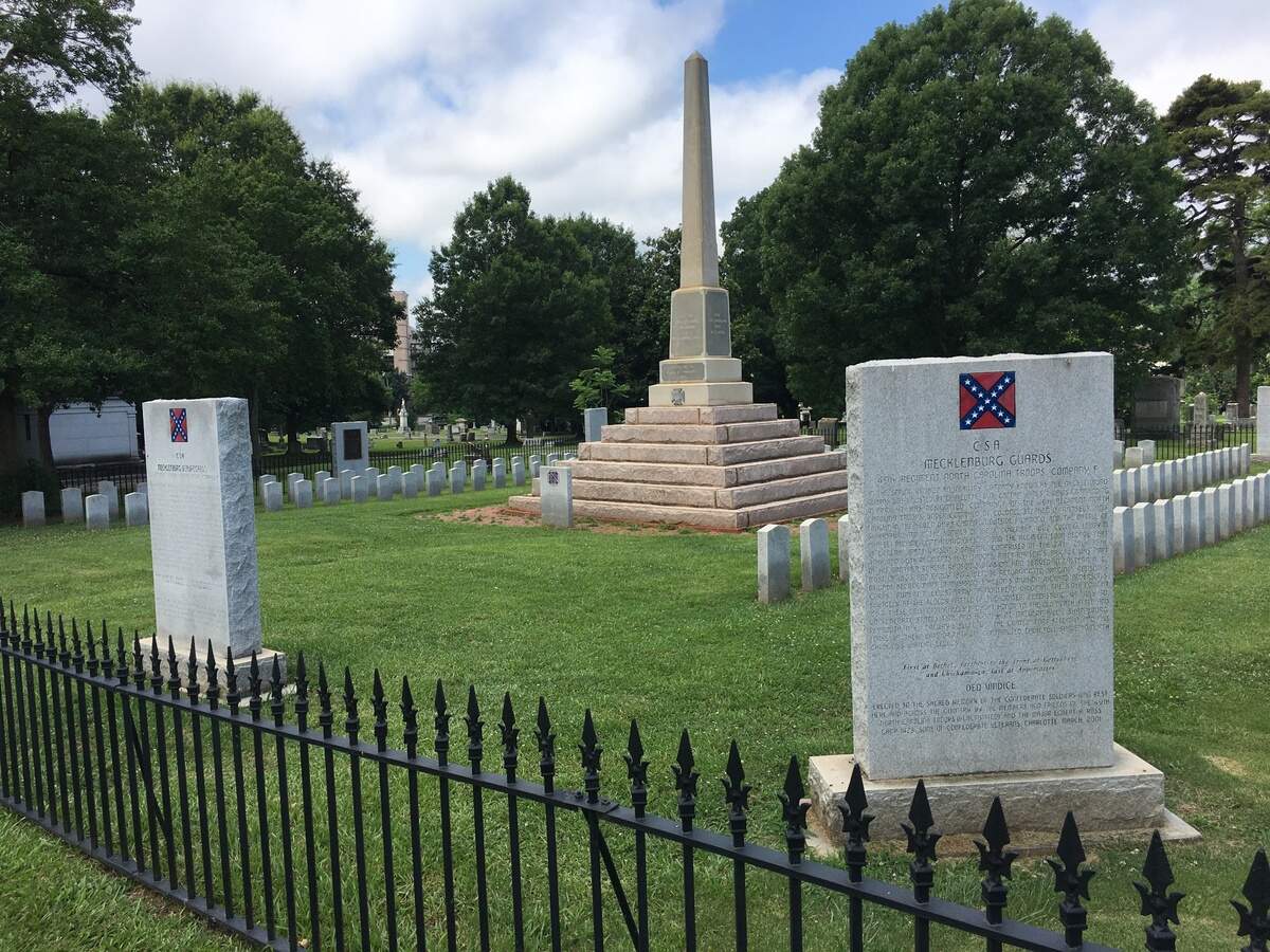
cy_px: 476
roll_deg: +0.5
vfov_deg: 48.2
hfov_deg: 61.7
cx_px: 635
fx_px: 1064
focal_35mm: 29
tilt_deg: -4.1
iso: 25
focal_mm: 4.15
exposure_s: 1/1131
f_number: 2.2
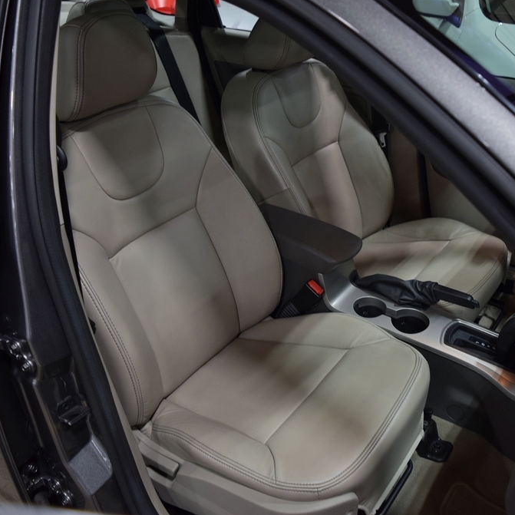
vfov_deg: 47.2
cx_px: 289
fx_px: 589
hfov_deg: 47.1
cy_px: 254
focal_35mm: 35
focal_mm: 18
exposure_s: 1/60
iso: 900
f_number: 3.5
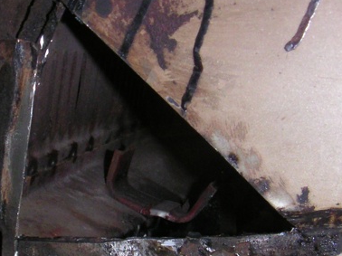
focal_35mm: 86
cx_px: 96
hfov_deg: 22.6
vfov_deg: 17.1
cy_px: 163
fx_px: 849
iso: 200
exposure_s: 1/45
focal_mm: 5.4
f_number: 6.7
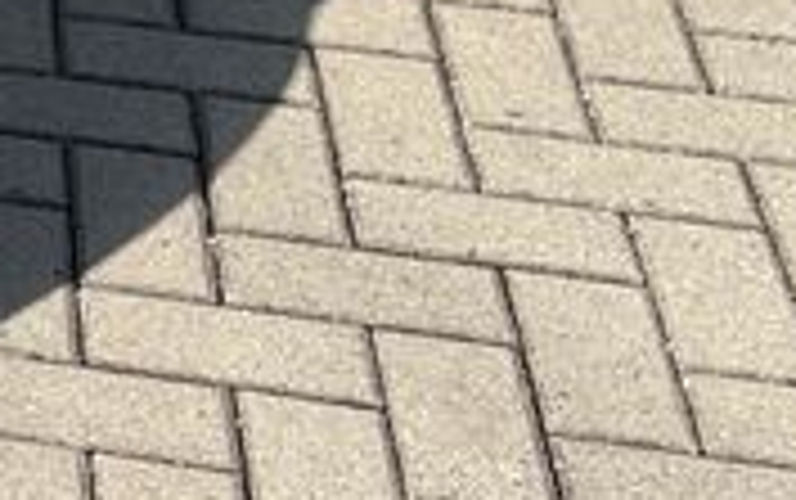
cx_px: -1151
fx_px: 3453
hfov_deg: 11.0
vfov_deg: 7.8
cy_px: -635
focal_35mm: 159
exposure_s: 1/3311
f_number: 1.6
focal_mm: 5.1
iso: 50
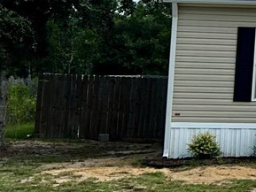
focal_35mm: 144
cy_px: -35
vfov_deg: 10.2
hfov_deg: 12.0
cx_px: 531
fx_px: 1065
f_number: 1.5
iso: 50
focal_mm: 5.7
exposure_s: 1/8000
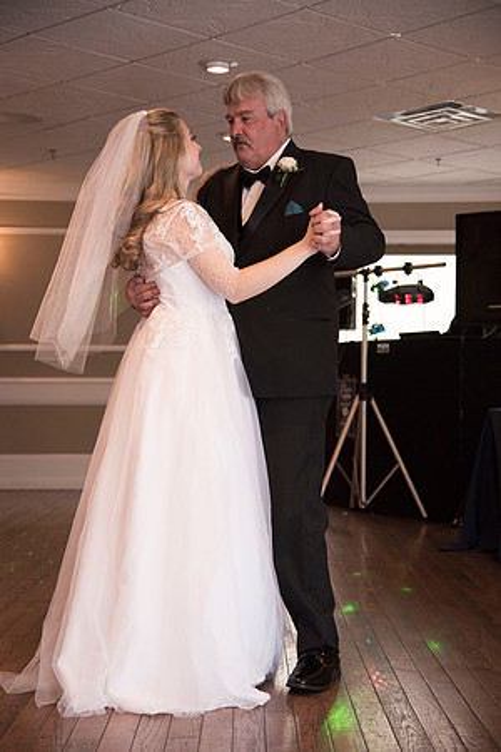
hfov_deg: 23.4
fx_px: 1211
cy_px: 376
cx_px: 250
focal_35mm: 58
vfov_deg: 34.5
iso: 2000
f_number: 4
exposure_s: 1/125
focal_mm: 58
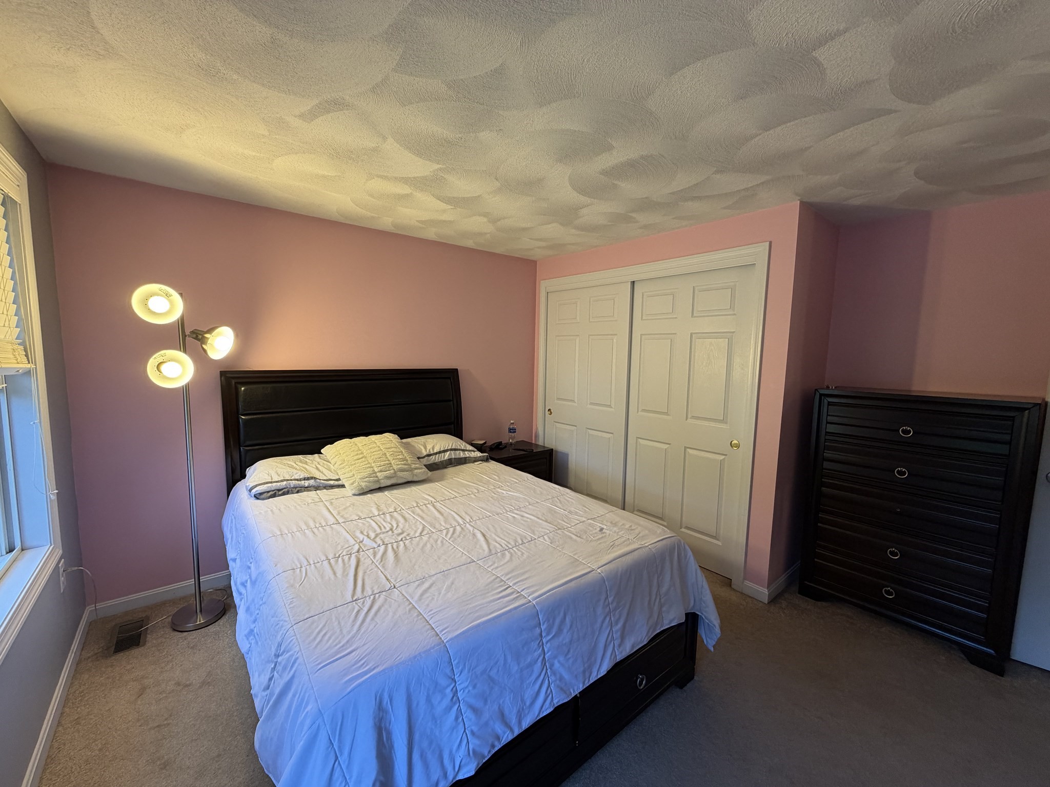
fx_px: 425
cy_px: 394
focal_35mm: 14
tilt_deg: -6.2
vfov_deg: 85.7
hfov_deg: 102.1
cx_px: 525
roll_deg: -0.5
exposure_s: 1/120
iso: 200
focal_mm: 2.22
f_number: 2.2
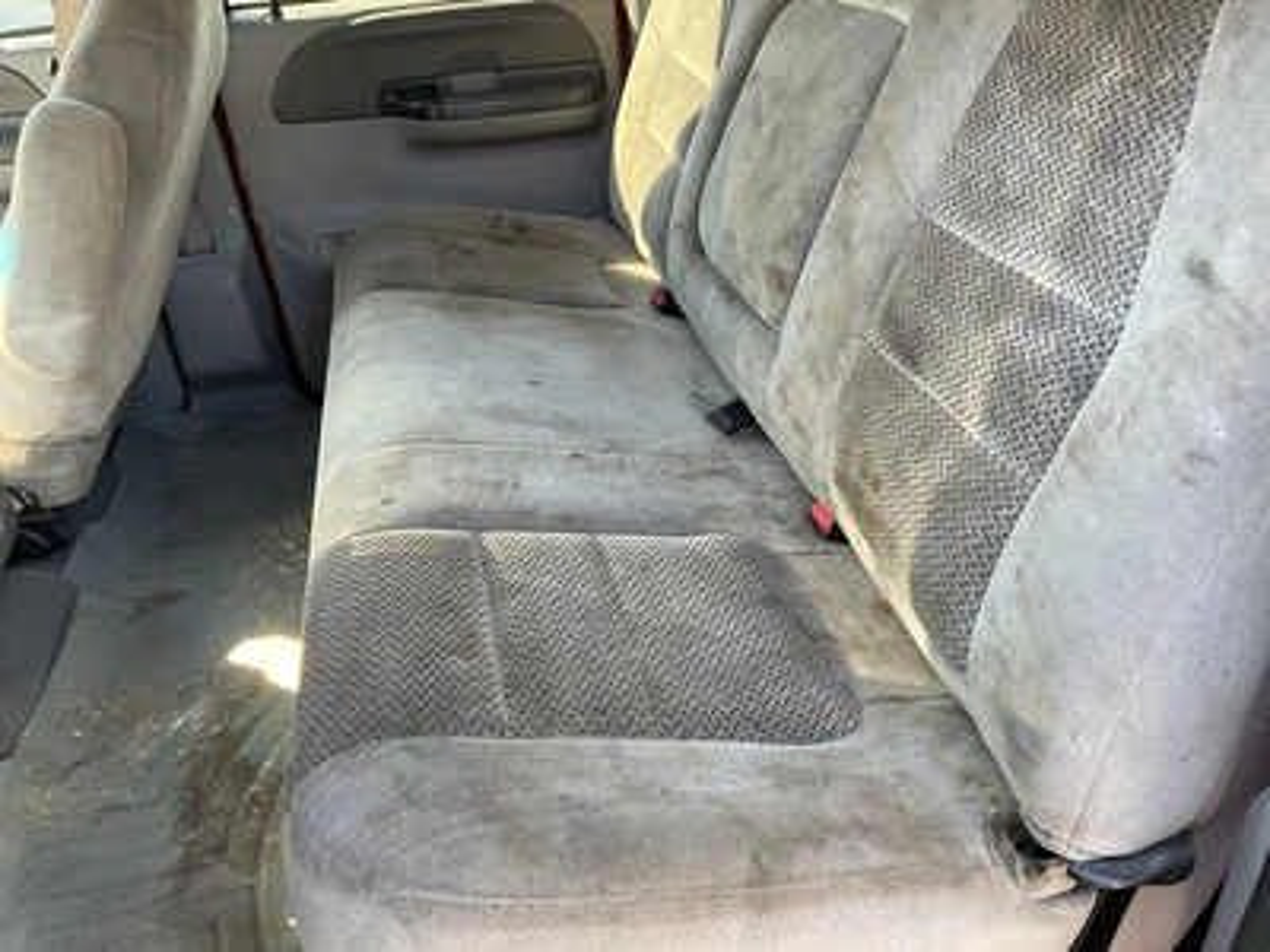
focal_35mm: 29
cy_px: 476
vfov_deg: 48.2
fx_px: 1064
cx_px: 635
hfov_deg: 61.7
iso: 64
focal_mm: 3
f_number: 1.8
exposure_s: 1/82
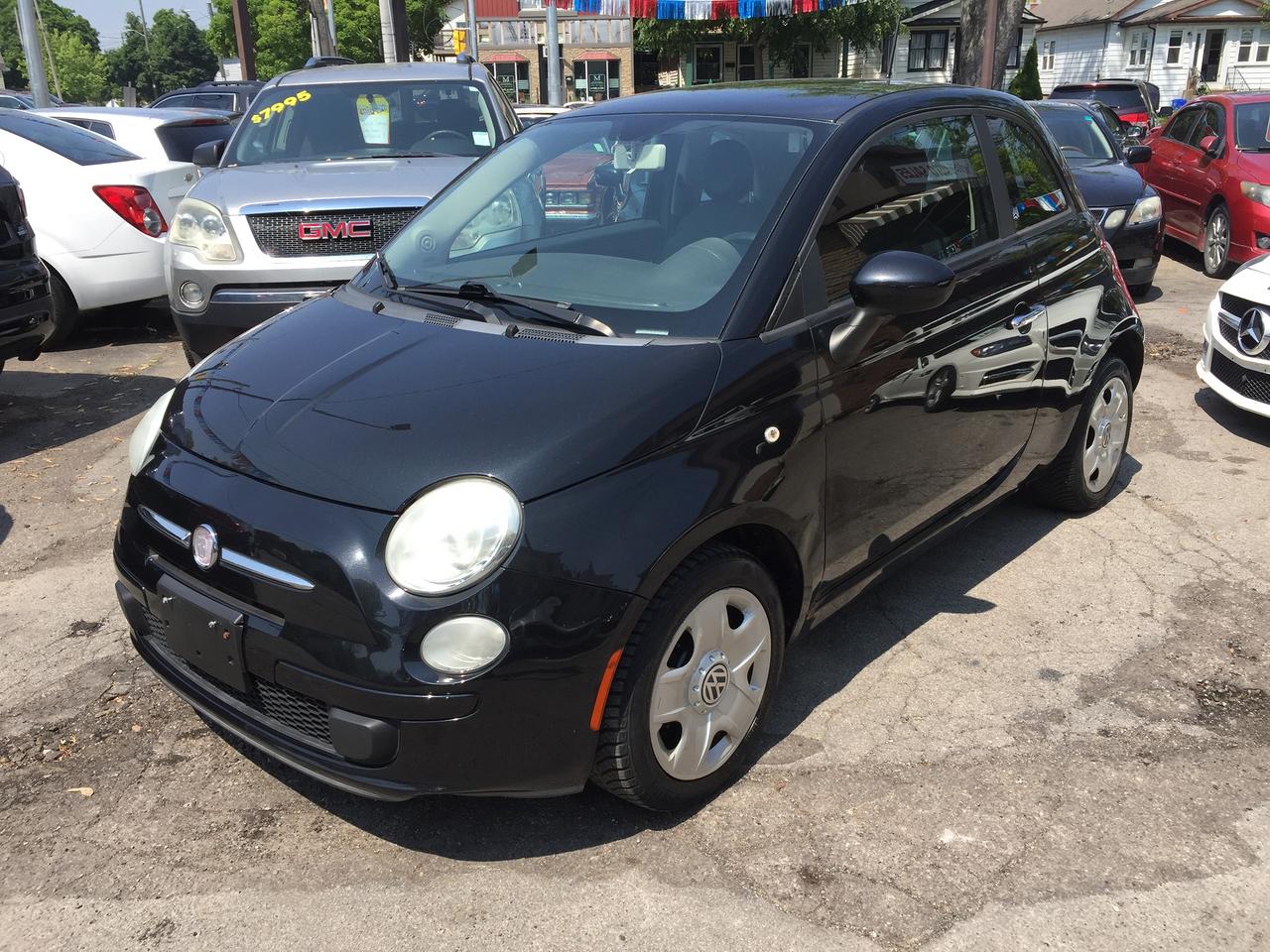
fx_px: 1064
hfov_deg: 61.7
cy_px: 476
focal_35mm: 29
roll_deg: +0.7
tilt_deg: -18.9
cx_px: 635
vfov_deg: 48.2
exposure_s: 1/1130
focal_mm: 4.15
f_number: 2.2
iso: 32
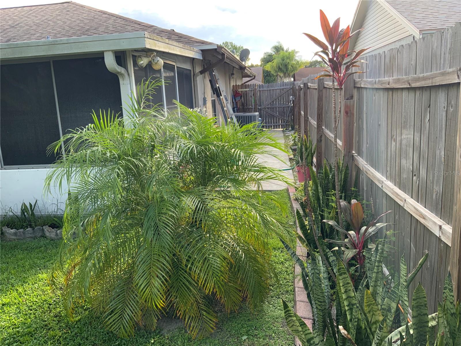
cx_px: 230
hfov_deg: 61.7
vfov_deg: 48.2
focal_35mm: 29
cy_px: 173
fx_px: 386
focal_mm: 3
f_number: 1.8
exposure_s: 1/122
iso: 20
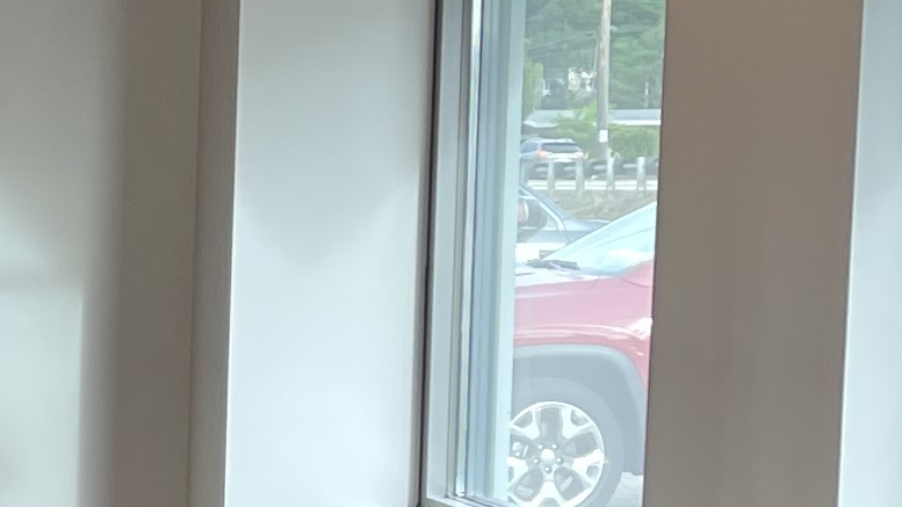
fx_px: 3516
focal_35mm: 147
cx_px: -737
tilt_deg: -7.7
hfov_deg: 13.2
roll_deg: +1.1
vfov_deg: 8.2
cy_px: 629
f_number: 1.6
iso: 80
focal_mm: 5.1
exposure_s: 1/120
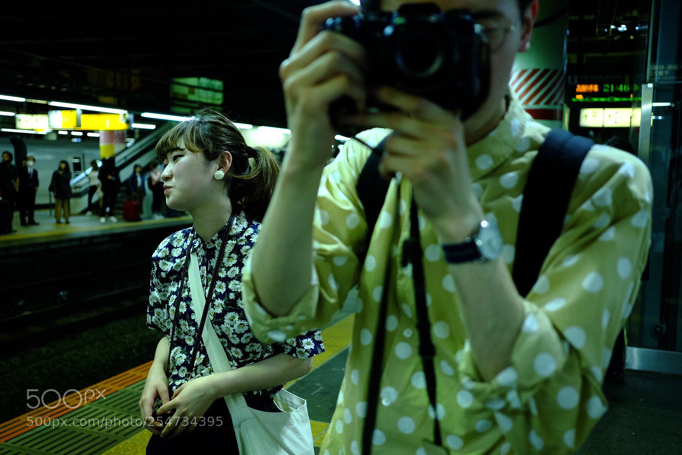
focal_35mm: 35
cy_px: 228
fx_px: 663
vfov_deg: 37.9
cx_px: 341
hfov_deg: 54.4
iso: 1600
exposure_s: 1/500
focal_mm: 23
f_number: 2
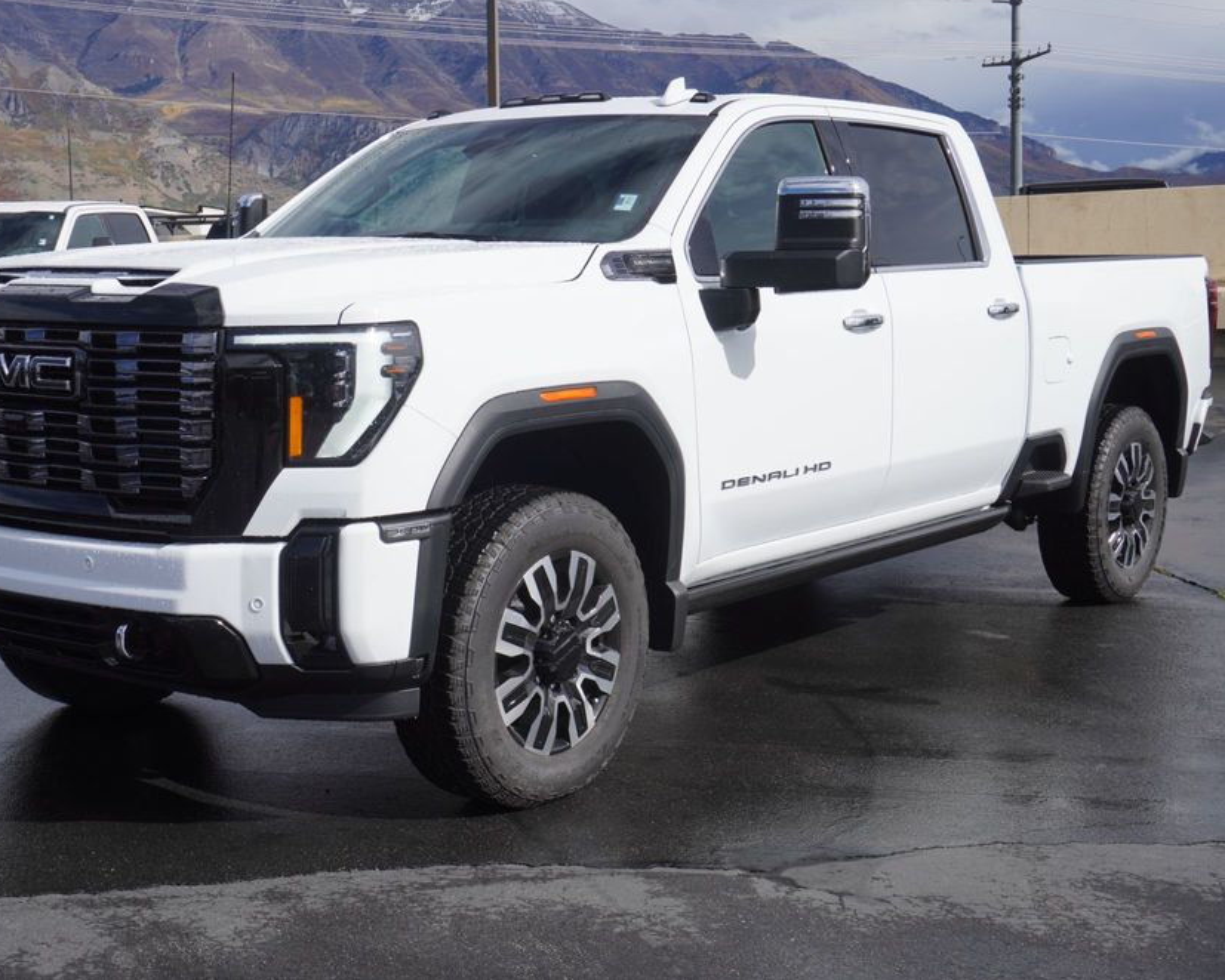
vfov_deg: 29.9
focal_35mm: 51
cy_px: 477
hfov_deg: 36.8
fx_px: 1834
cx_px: 502
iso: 100
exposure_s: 1/400
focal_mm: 29
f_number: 9
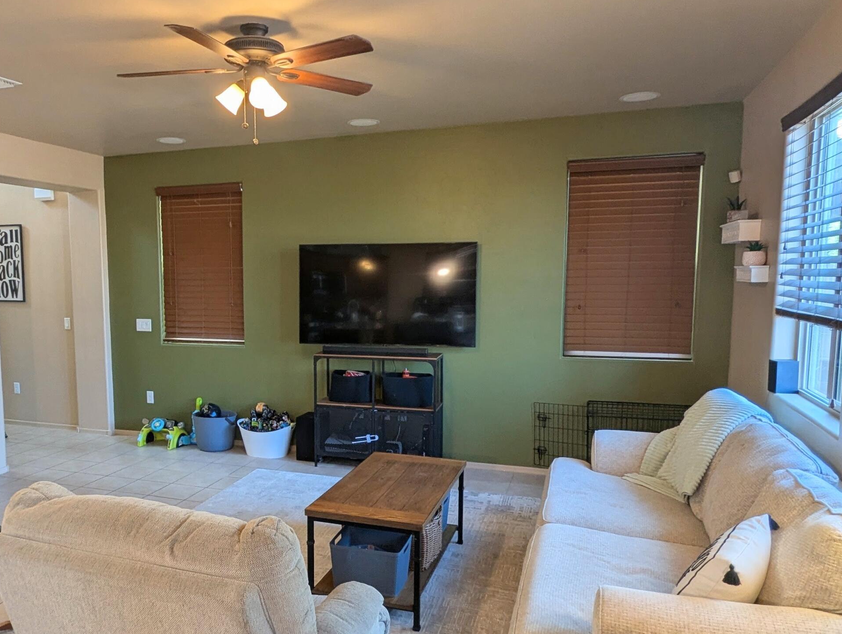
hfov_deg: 69.2
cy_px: 400
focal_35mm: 25
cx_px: 385
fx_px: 609
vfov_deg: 54.3
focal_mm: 2.35
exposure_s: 1/24
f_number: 2.2
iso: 51
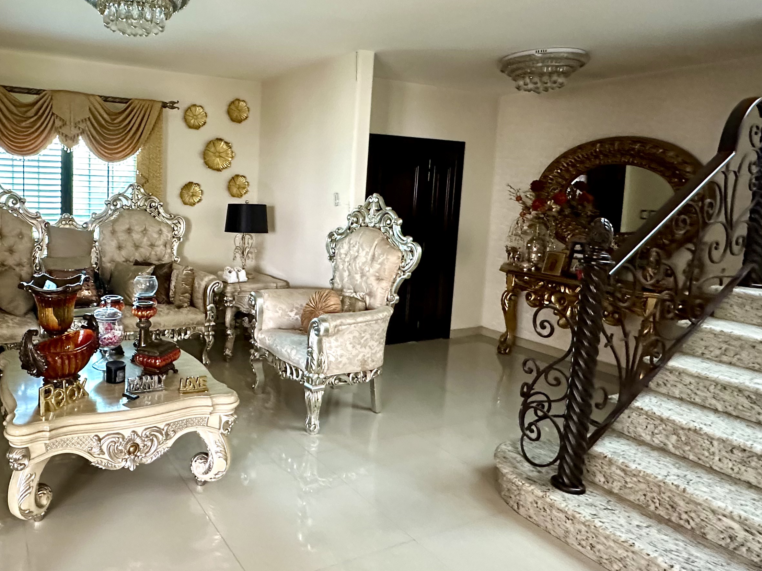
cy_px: 239
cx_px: 206
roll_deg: -2.0
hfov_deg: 67.8
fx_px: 528
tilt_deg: -6.0
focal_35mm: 24
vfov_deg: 56.5
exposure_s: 1/60
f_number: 2.2
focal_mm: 2.22
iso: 800
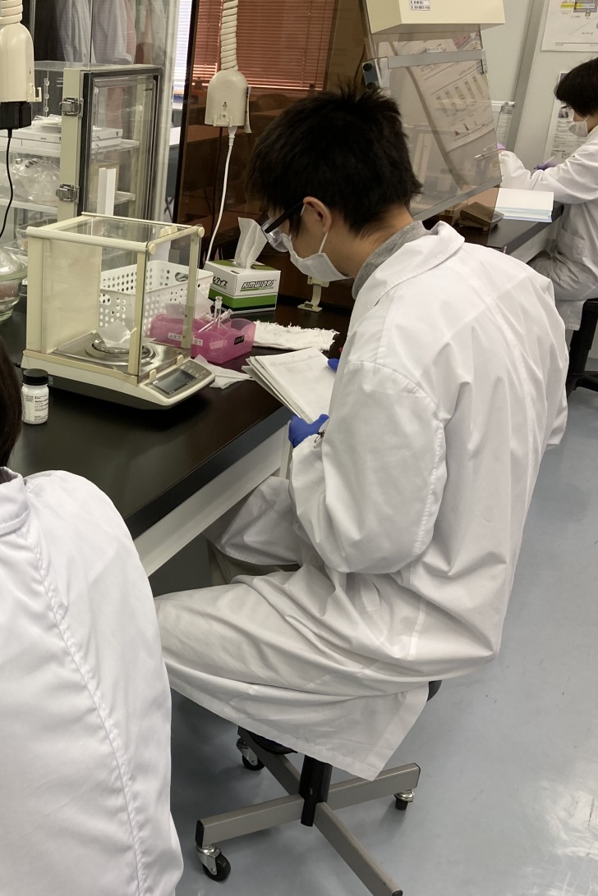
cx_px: 4
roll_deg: -1.2
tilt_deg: -22.2
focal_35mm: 40
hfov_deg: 31.0
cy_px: 453
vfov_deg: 48.5
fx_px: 997
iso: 64
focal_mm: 3.99
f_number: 1.8
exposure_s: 1/50
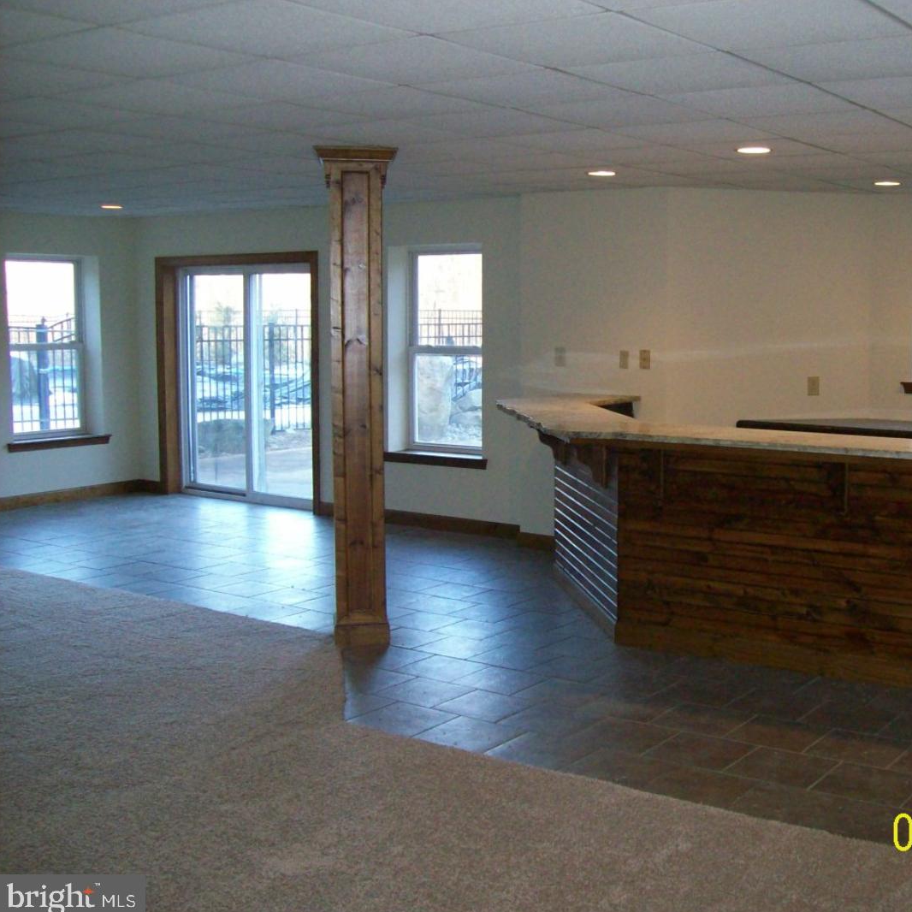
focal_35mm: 43
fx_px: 1282
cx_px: 612
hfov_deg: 38.7
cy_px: 461
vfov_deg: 39.2
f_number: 2.7
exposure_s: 1/64
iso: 200
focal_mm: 6
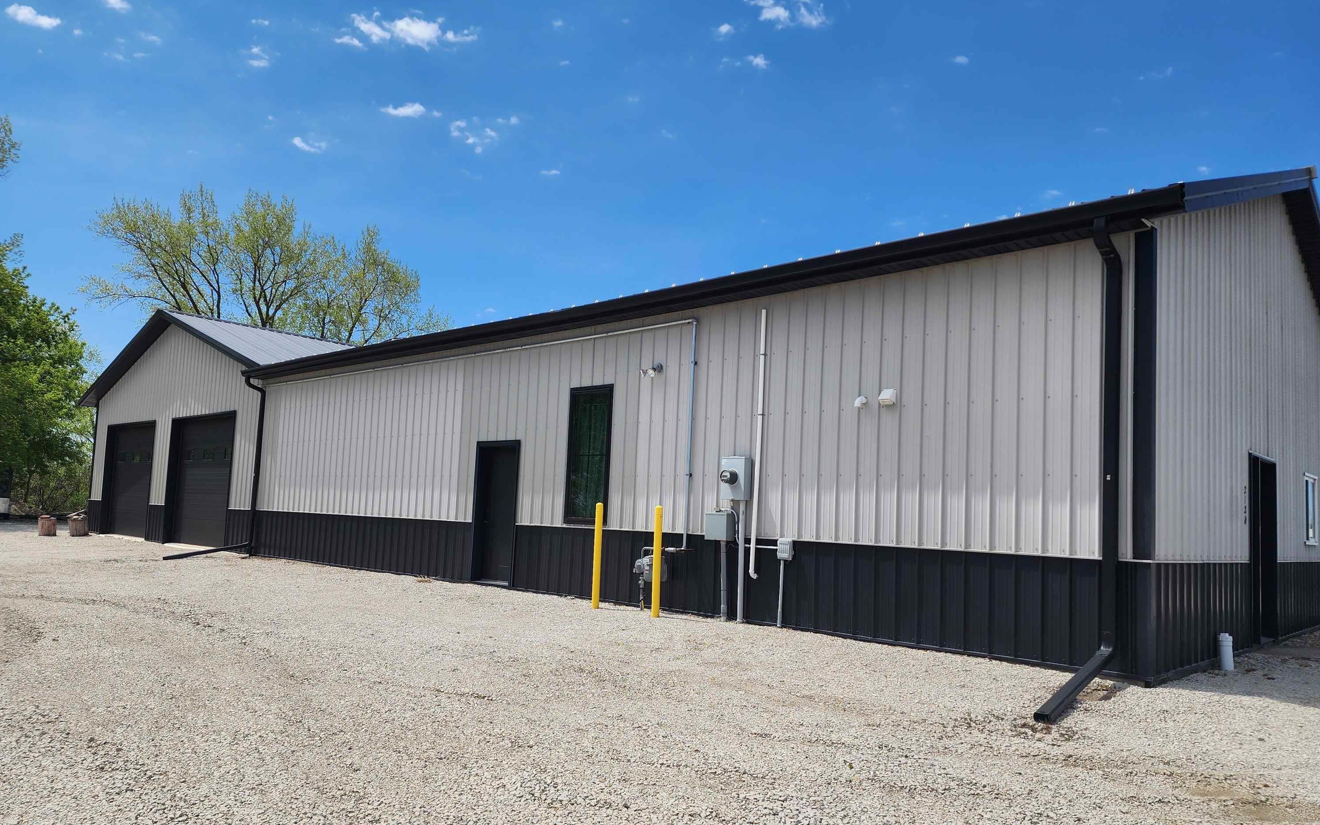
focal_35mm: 25
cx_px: 660
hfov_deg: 72.6
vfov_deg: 49.2
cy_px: 443
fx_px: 899
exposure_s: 1/1765
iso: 12
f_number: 1.8
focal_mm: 6.4
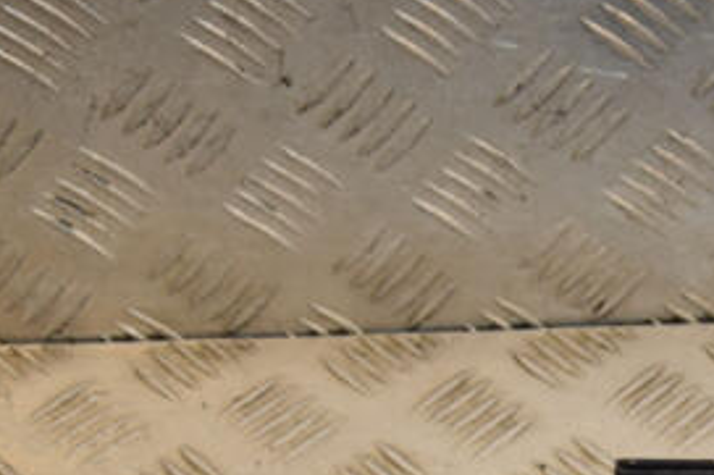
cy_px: 506
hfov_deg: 14.6
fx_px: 2755
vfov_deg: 9.8
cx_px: 675
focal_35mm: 139
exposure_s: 1/200
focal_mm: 42
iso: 800
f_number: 7.1
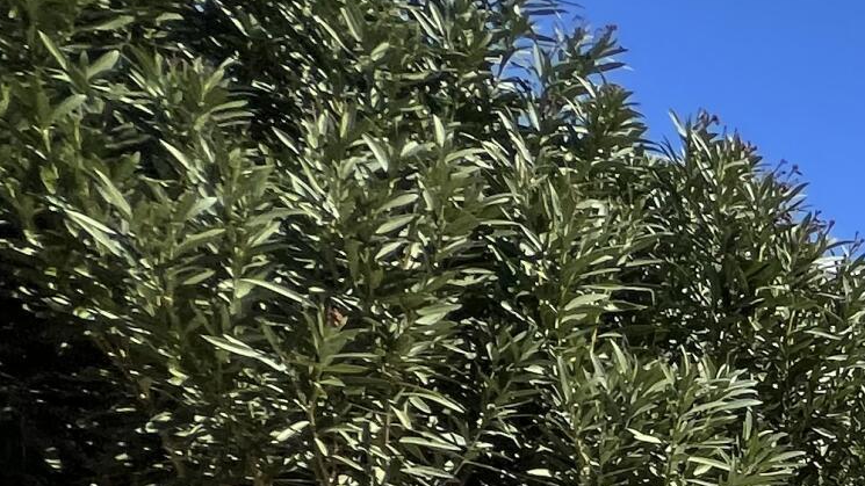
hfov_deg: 19.5
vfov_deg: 16.3
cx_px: 1723
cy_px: 963
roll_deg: +0.7
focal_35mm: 57
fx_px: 1307
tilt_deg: -6.8
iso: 32
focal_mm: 1.57
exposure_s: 1/1340
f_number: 1.8
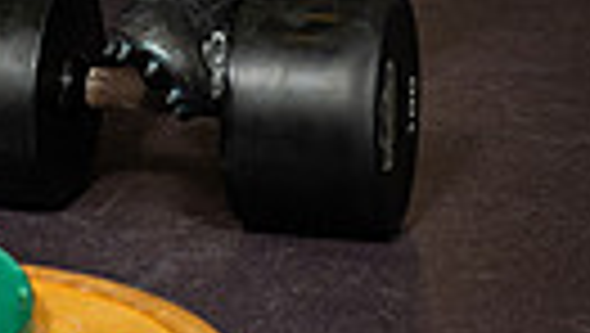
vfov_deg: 6.2
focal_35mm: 187
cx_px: 36
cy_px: -540
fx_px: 2928
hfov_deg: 11.4
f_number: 5.6
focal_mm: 52
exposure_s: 1/250
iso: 500
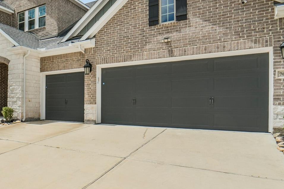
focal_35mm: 30
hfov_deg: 56.3
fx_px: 237
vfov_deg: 43.5
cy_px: 109
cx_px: 48
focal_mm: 14
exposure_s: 1/1600
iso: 500
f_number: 11
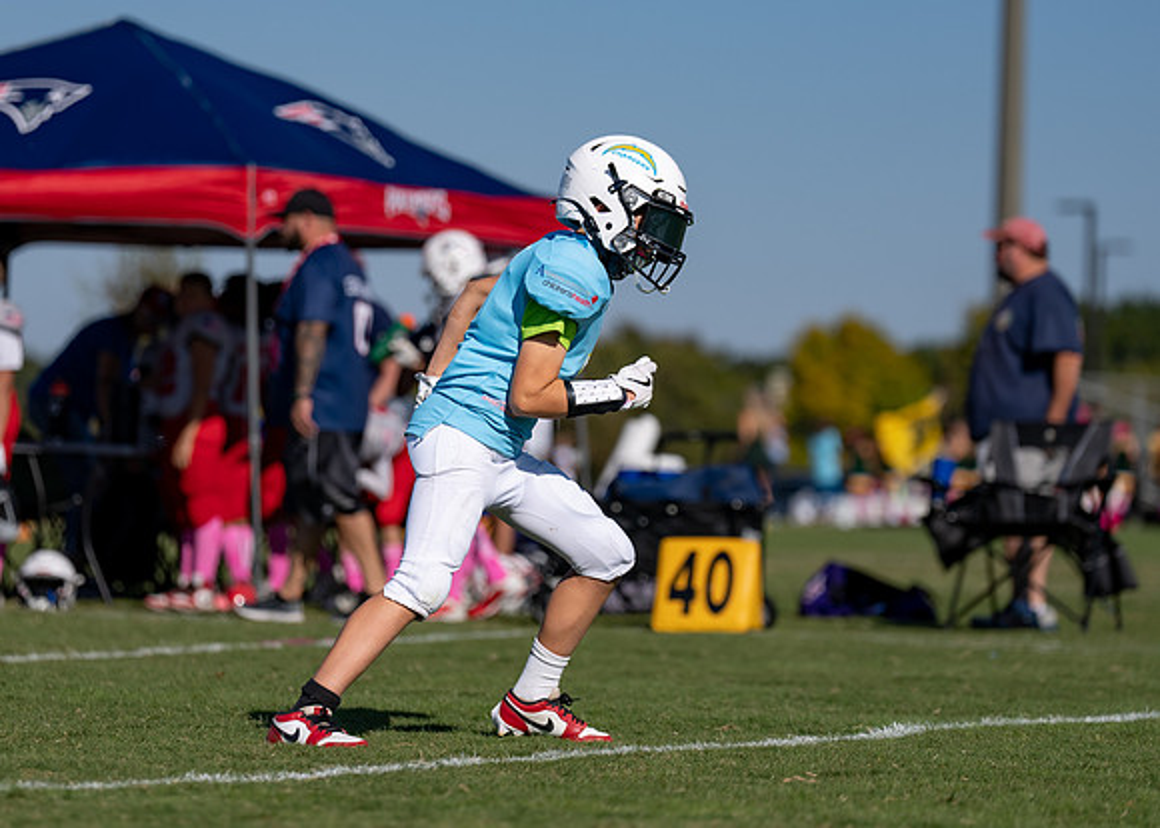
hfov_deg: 9.9
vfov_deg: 7.0
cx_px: 548
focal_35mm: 204
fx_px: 6725
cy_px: 321
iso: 100
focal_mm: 150
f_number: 2.8
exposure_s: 1/4000
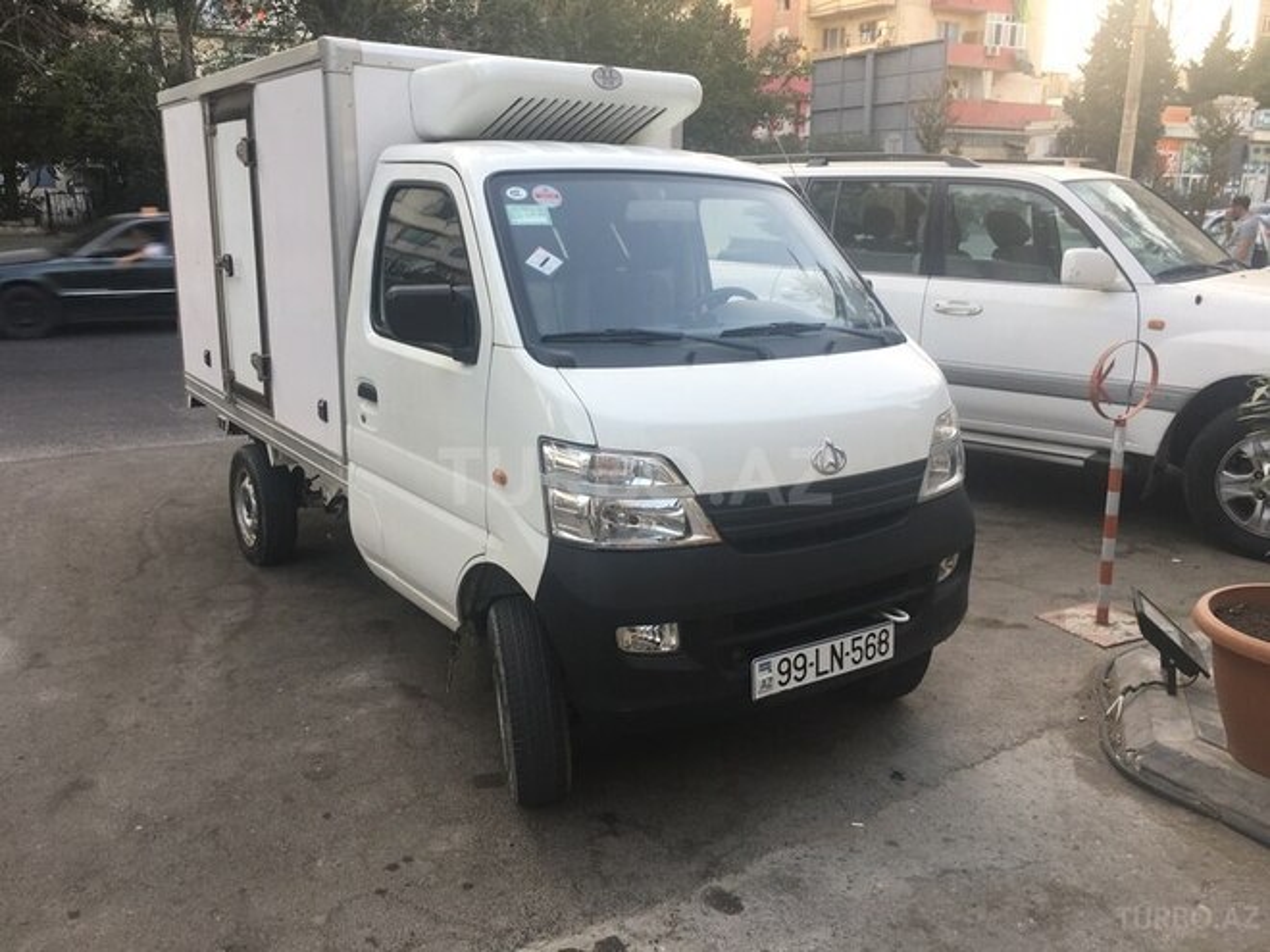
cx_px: 635
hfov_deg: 61.7
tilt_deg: -15.4
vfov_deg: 48.2
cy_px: 476
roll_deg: +0.1
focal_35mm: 29
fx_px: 1064
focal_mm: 4.15
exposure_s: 1/50
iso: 25
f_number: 2.2
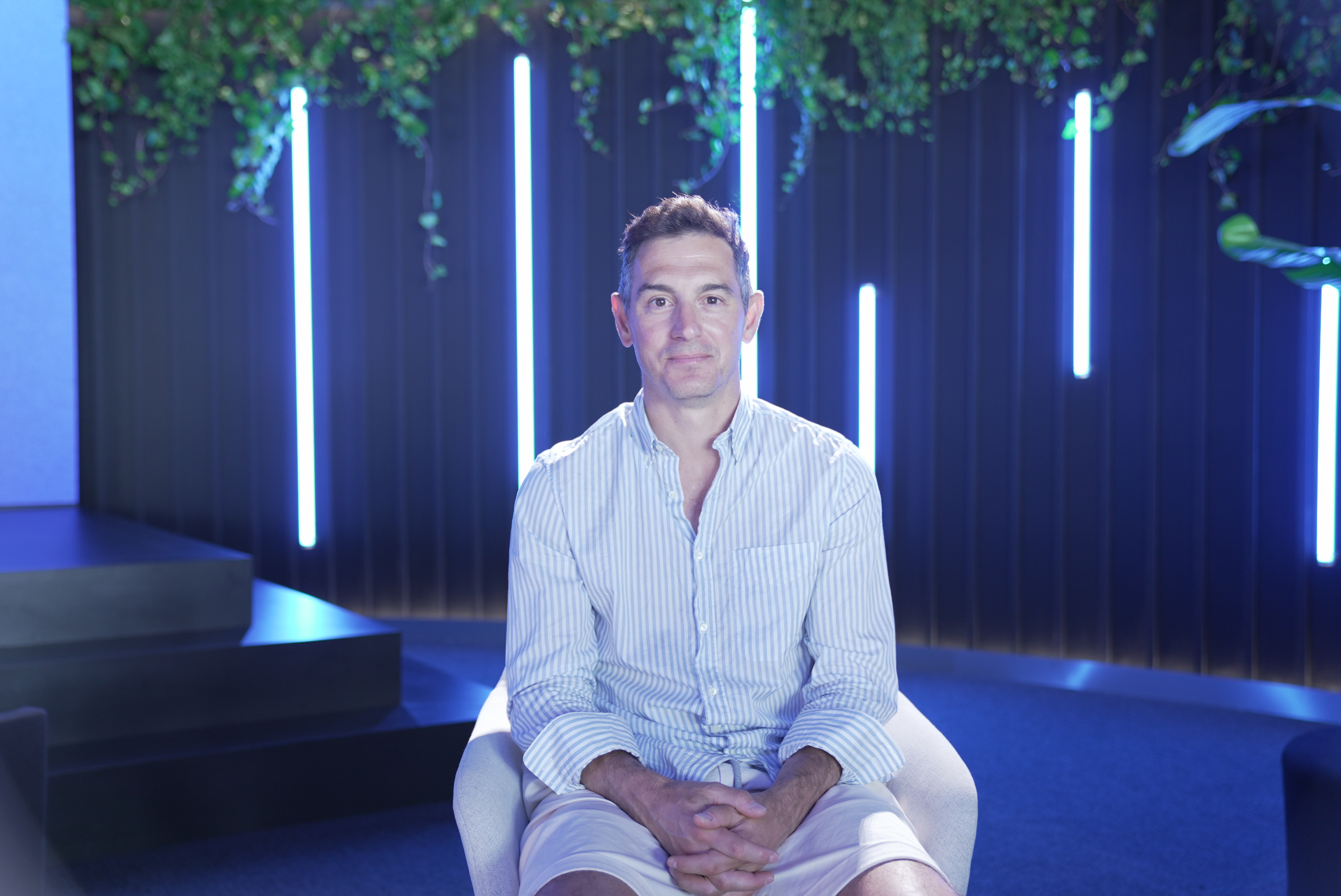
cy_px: 448
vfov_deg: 34.3
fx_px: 1453
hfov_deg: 49.5
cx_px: 670
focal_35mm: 39
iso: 400
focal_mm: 39
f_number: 2.8
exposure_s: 1/50
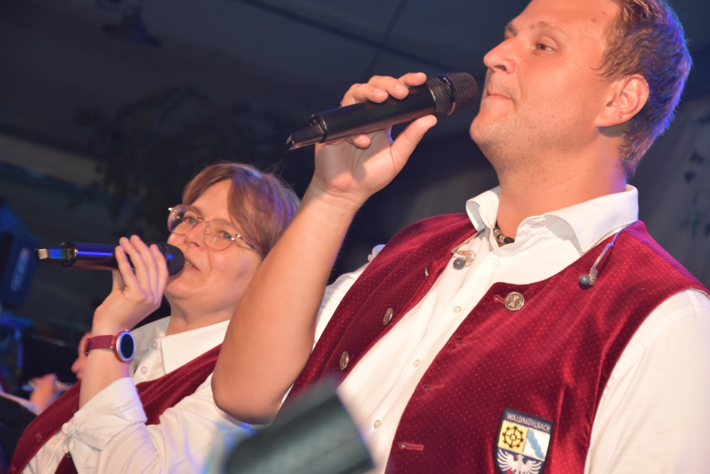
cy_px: 237
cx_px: 355
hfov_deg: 18.2
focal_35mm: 112
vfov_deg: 12.2
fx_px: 2219
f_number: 5.3
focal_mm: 75
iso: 800
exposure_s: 1/60
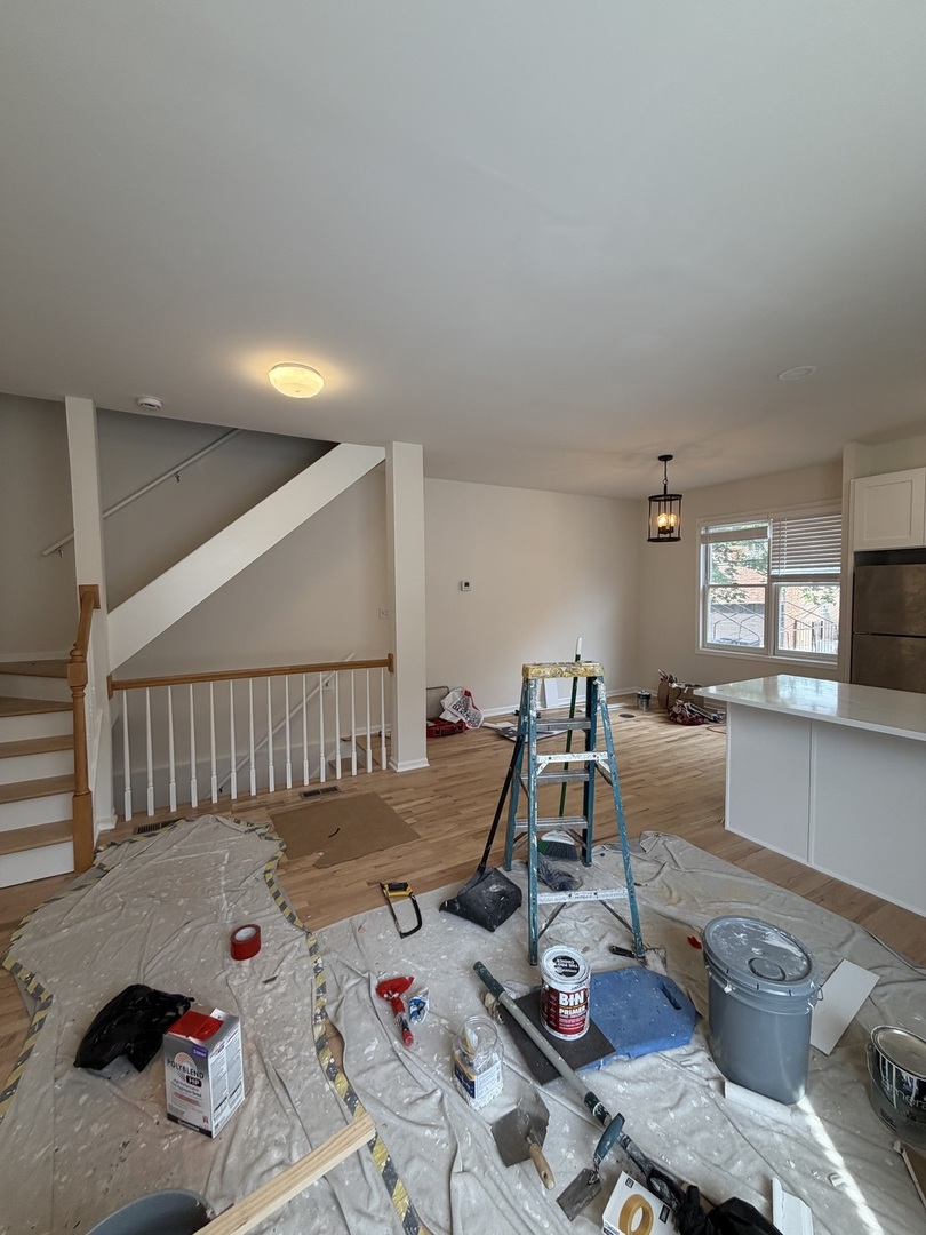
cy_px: 618
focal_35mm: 14
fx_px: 499
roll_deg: +1.4
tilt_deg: -0.8
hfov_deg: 85.7
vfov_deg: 102.1
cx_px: 463
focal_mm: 2.22
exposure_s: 1/120
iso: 100
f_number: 2.2
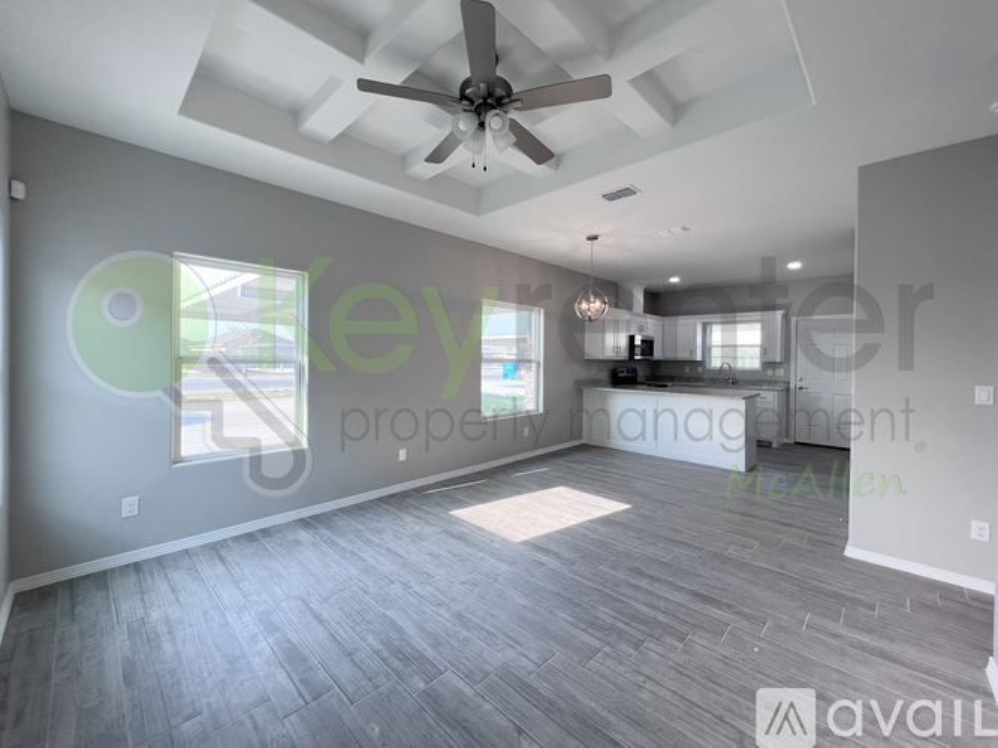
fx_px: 375
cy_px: 374
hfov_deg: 106.2
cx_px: 499
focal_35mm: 13
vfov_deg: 89.9
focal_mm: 1.57
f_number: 1.8
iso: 200
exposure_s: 1/60
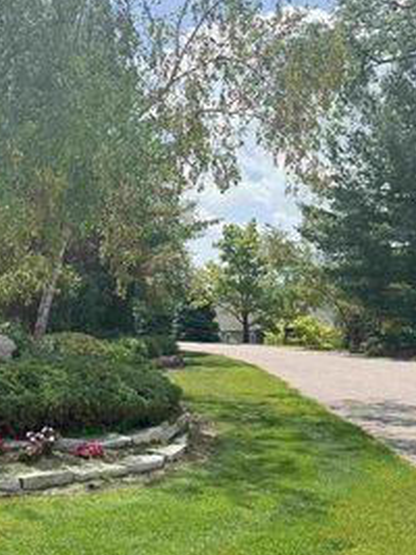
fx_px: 722
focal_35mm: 45
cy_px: 313
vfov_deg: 42.0
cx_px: 40
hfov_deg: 30.7
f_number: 1.78
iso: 100
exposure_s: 1/3584
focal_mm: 6.76
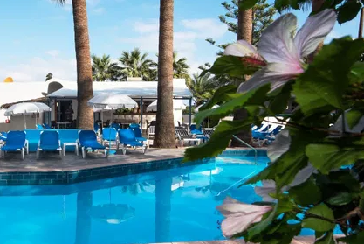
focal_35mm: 33
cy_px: 123
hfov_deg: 55.2
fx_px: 334
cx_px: 103
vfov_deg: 40.1
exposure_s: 1/250
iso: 160
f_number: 13
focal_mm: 23
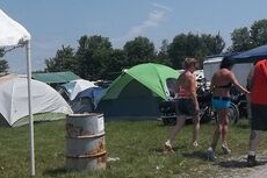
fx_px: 430
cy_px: 81
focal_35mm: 58
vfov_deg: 23.3
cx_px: 203
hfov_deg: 33.7
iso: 80
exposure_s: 1/250
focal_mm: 5.7
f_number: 9.4
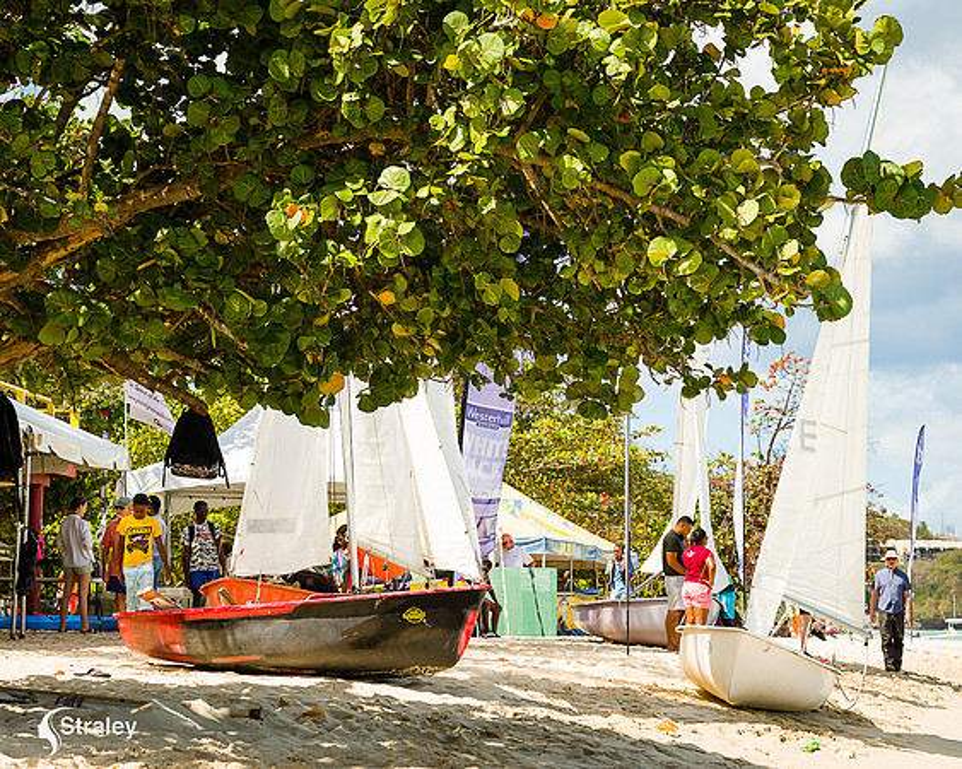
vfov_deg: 16.9
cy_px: 439
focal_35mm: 91
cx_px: 451
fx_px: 2585
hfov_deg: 21.1
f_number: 6.3
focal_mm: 70
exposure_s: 1/320
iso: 125
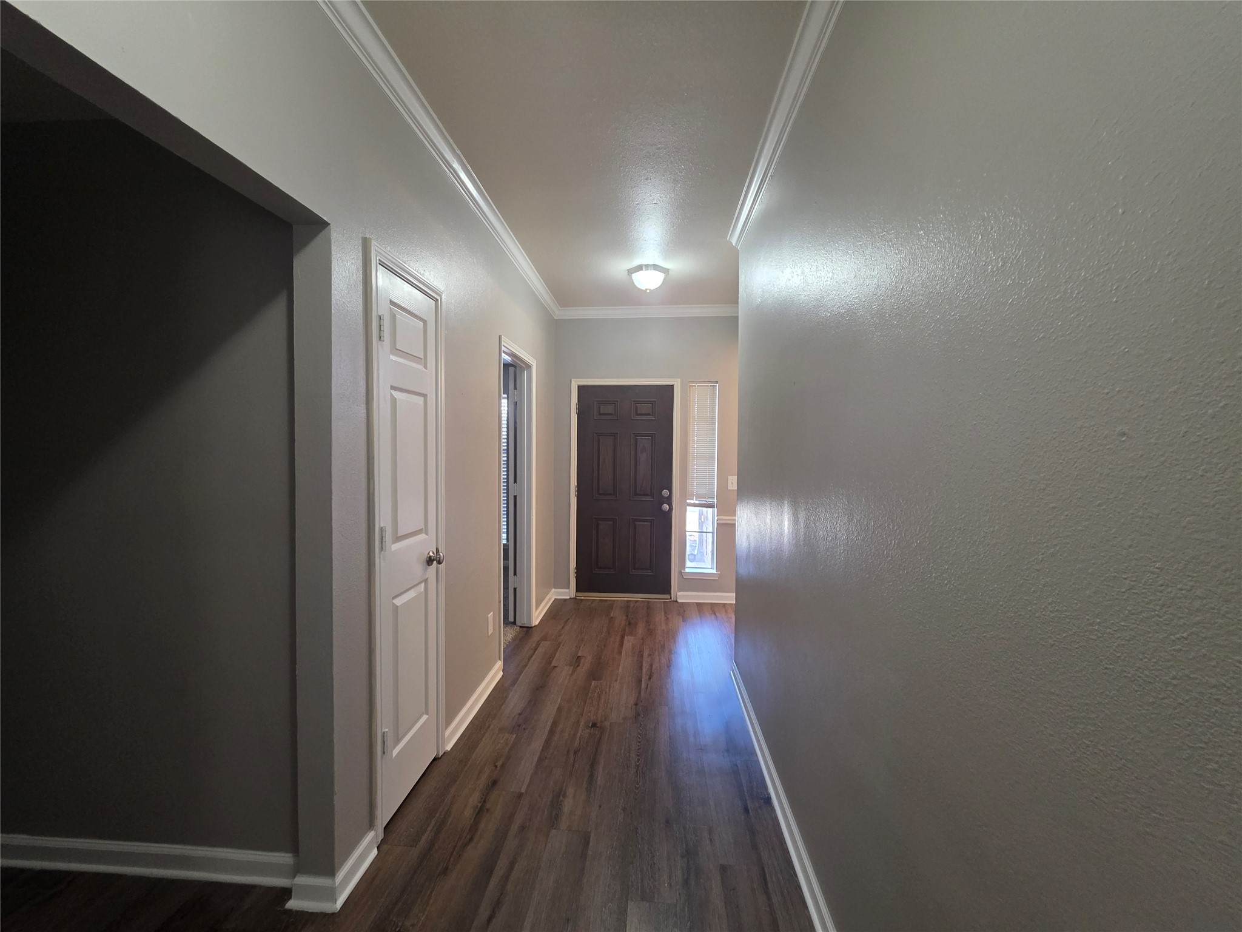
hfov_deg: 106.2
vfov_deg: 89.9
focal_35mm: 13
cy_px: 466
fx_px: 466
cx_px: 621
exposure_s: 1/60
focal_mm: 2.2
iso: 500
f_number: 1.9
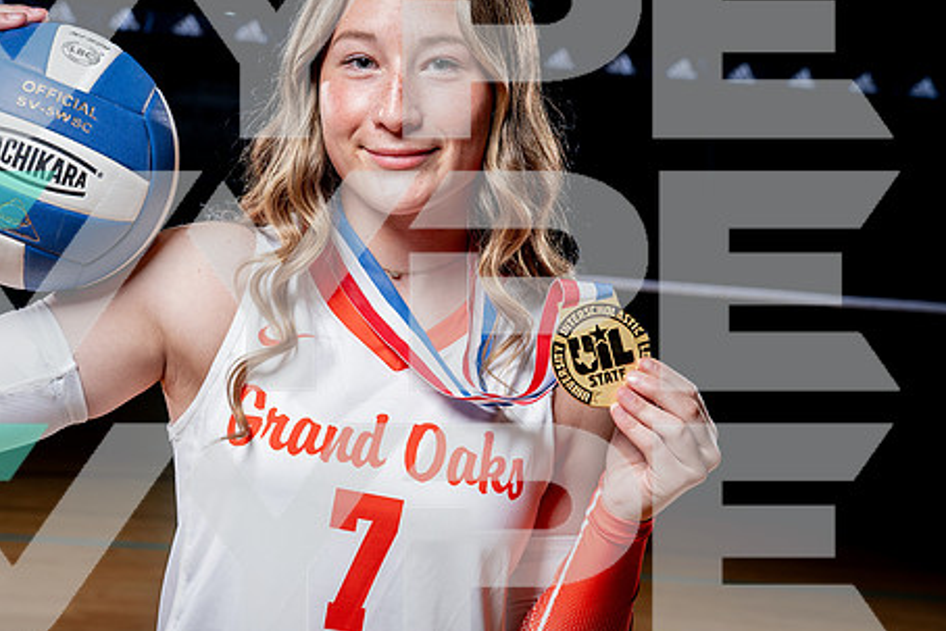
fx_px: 1735
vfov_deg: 20.6
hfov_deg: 30.4
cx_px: 369
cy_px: 282
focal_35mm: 66
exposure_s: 1/250
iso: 250
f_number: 5.6
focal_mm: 47
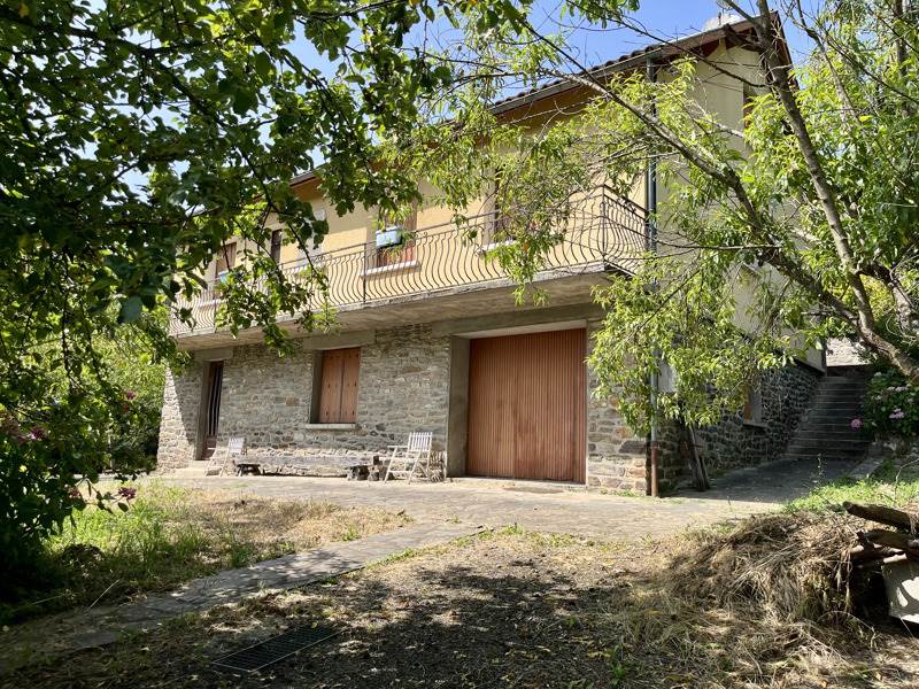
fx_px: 690
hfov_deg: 67.3
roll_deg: -1.8
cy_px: 344
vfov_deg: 53.1
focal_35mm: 26
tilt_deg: +8.8
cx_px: 460
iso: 50
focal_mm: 5.1
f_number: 1.6
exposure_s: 1/1441
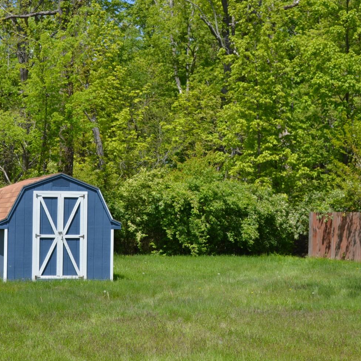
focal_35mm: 74
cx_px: 111
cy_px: 178
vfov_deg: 23.5
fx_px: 870
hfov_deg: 23.3
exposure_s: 1/250
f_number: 8
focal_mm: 35
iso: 100
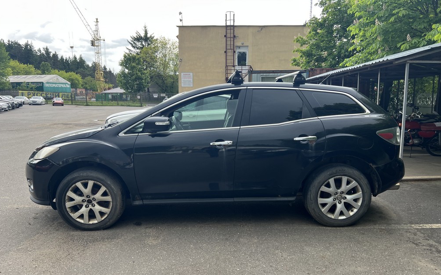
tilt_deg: -10.0
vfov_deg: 44.5
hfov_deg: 66.5
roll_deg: +0.1
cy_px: 151
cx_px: 218
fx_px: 337
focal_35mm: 28
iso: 50
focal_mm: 5.7
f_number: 1.5
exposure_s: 1/441
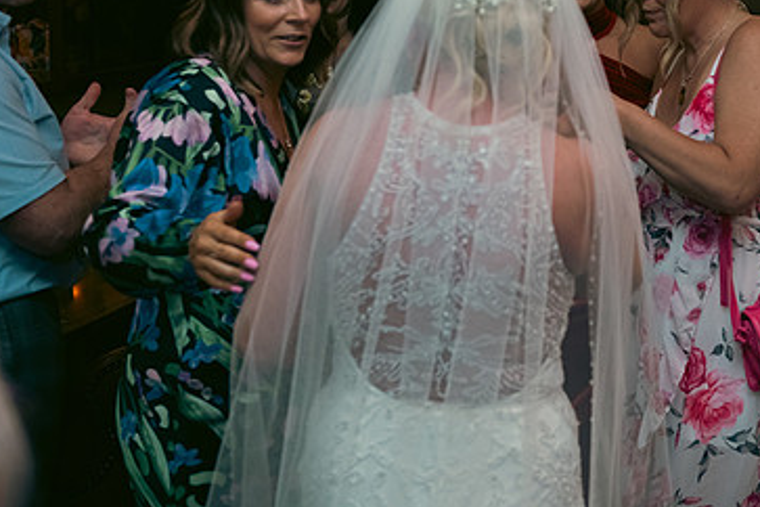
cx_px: 542
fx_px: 1351
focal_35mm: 64
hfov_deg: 31.0
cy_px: 110
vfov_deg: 21.0
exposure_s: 1/160
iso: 800
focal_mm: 40
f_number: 3.5
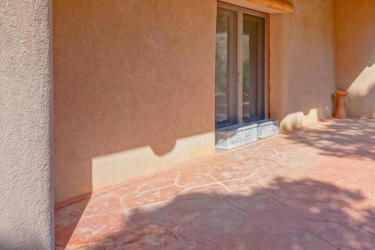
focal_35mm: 32
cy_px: 76
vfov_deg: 40.4
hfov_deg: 54.1
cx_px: 309
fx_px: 333
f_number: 11
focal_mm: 19
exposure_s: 1/250
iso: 400
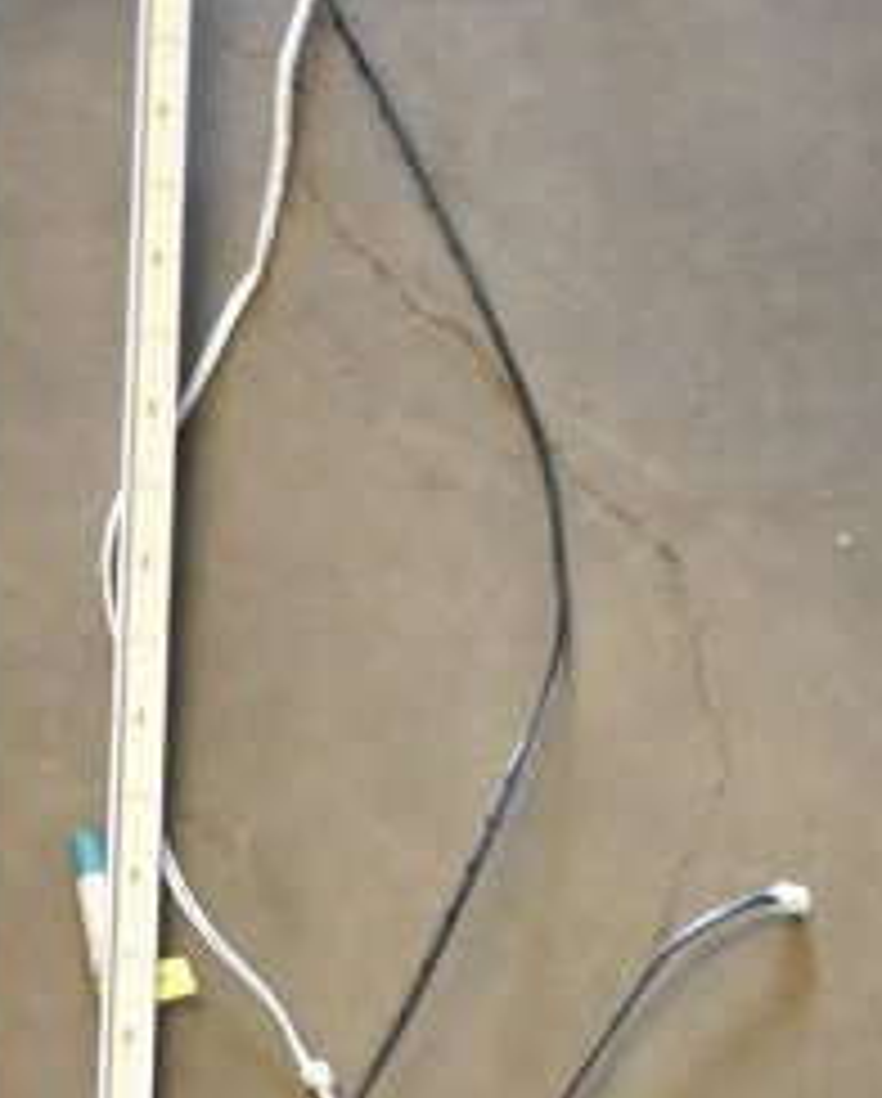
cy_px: 1685
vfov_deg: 13.7
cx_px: -243
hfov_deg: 11.5
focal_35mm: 132
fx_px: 4288
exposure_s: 1/40
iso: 1800
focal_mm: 25
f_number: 4
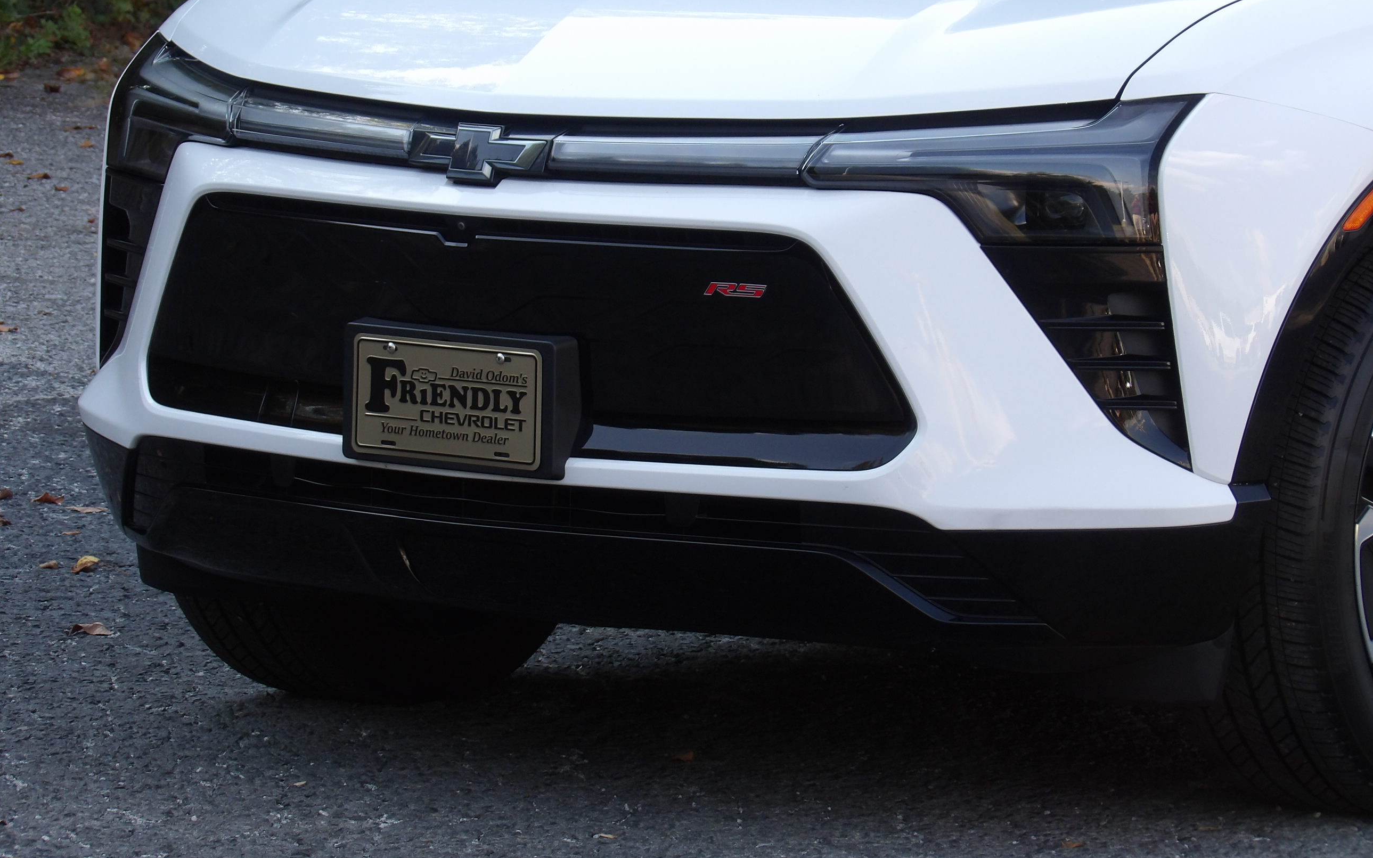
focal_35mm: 211
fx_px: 7895
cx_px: 689
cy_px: 361
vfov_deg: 6.2
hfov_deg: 9.9
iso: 100
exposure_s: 1/126
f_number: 4.5
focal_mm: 35.6
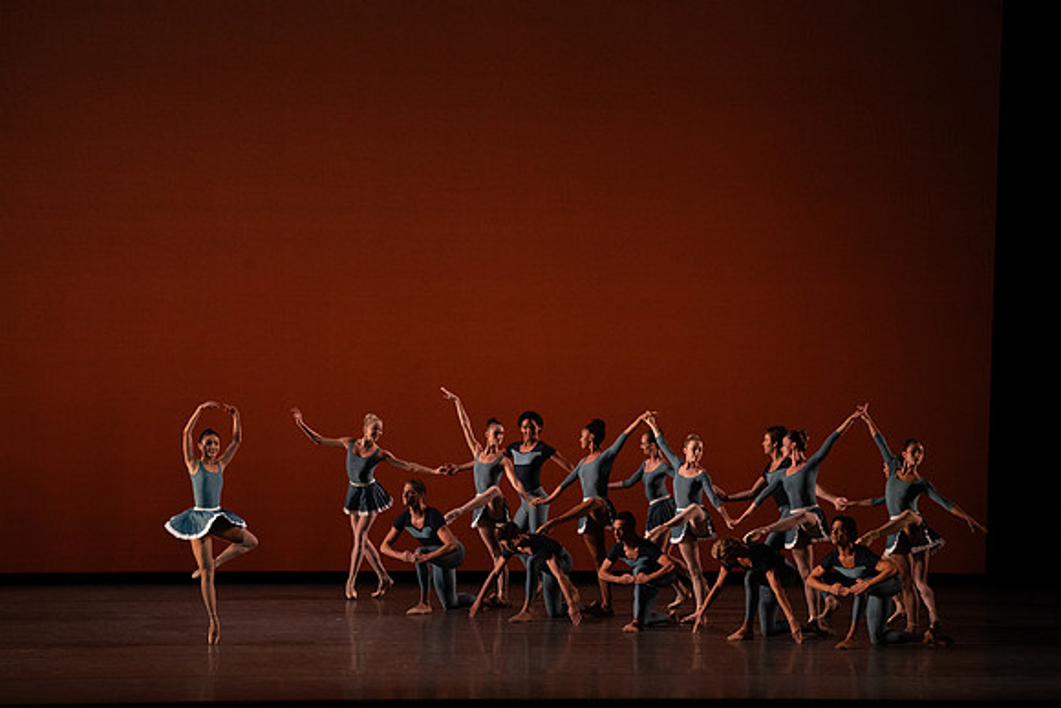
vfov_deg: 8.6
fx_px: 4716
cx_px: 530
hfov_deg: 12.8
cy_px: 354
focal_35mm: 160
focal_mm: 160
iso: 5000
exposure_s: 1/400
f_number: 9
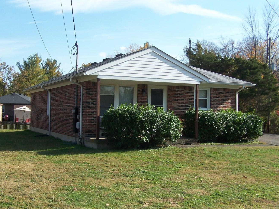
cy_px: 113
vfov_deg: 21.0
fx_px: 564
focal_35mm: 70
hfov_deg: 27.8
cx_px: 137
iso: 80
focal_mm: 9.8
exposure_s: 1/750
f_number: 3.1
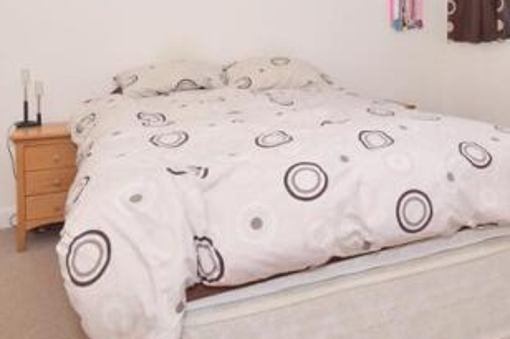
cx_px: 315
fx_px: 453
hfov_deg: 58.1
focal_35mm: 32
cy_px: 37
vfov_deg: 38.4
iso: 400
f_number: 14
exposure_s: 1/200
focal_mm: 10
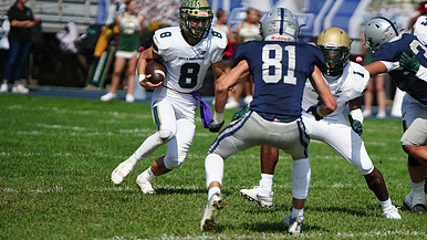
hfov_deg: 5.3
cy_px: 112
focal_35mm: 411
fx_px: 4653
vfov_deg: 3.0
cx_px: 306
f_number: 2.8
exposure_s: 1/8000
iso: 400
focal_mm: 261
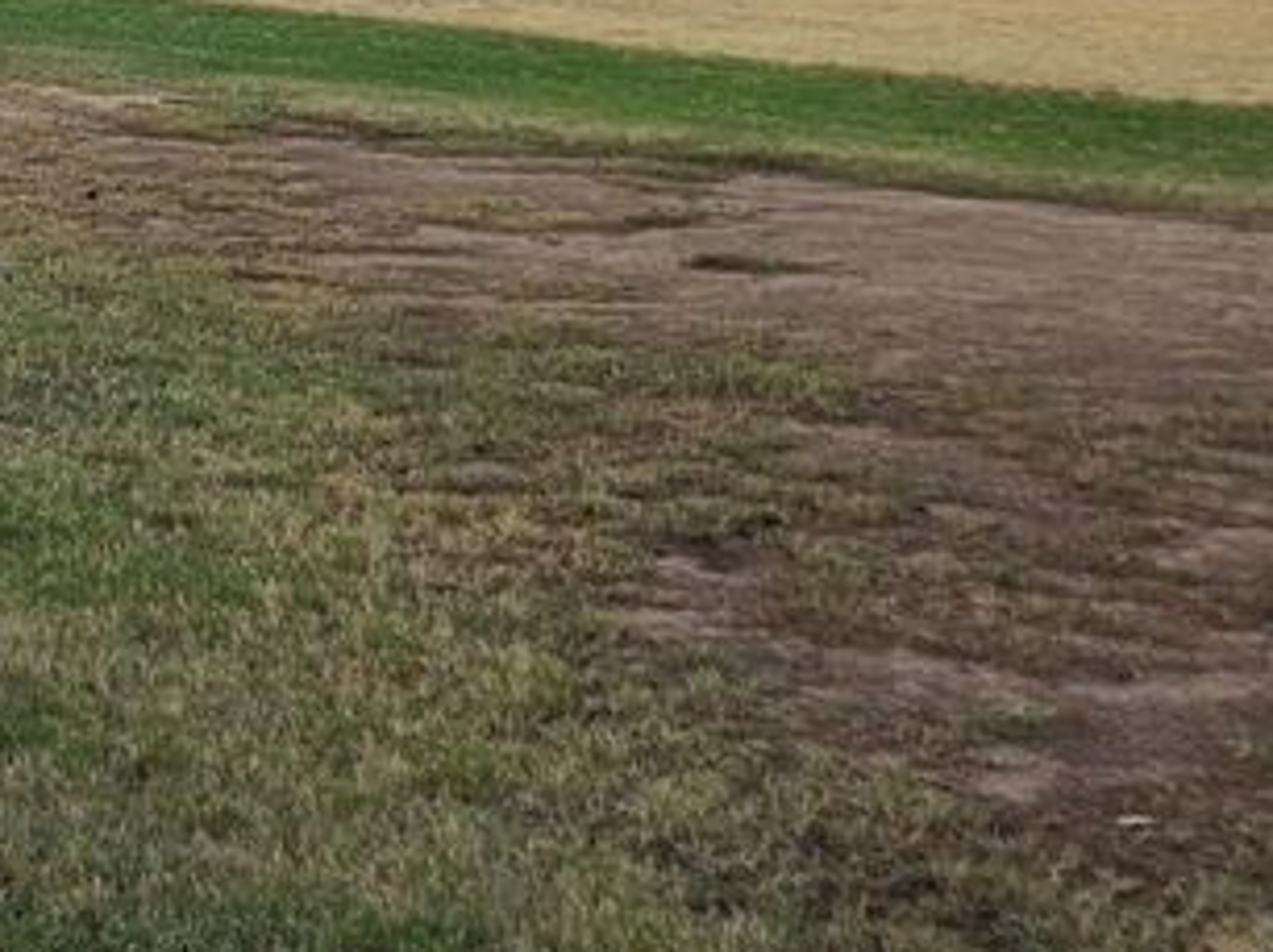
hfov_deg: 21.3
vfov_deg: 17.3
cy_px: -453
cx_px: -641
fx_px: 2829
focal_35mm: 77
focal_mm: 5.4
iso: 25
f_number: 1.8
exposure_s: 1/701
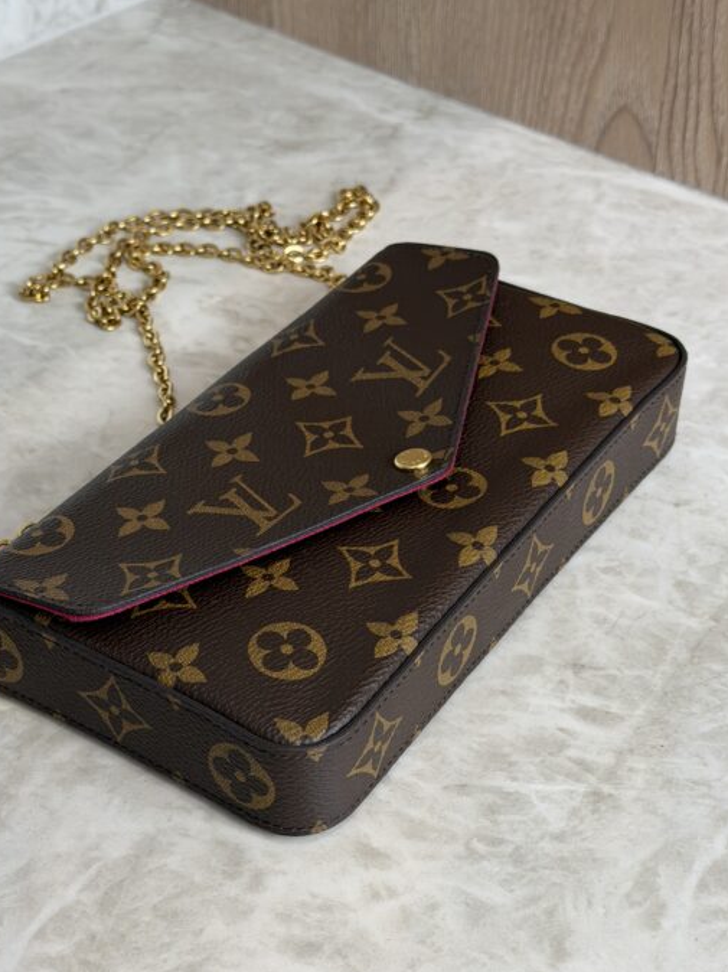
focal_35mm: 57
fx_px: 1599
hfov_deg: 25.6
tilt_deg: -40.8
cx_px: 300
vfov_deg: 33.7
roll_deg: +2.7
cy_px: 549
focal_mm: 6.76
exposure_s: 1/60
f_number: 1.78
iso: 50
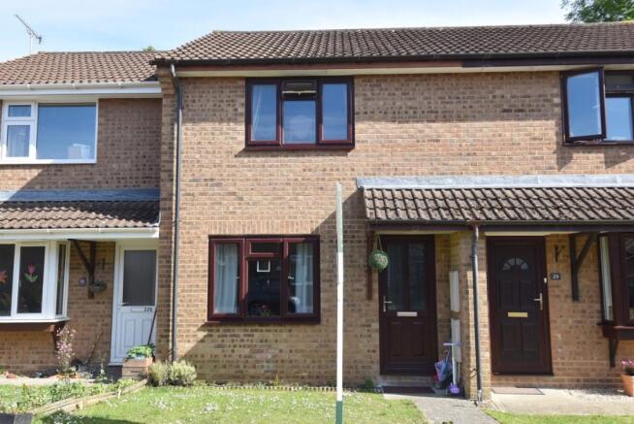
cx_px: 317
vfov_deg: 43.7
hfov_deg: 61.9
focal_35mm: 30
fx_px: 529
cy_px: 212
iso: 100
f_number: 11
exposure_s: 1/50
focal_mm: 20
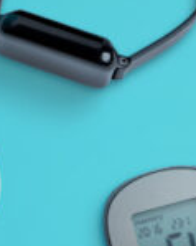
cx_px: 184
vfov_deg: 11.2
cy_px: 291
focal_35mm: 169
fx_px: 1227
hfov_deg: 9.1
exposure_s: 1/320
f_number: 3.5
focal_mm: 50
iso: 800
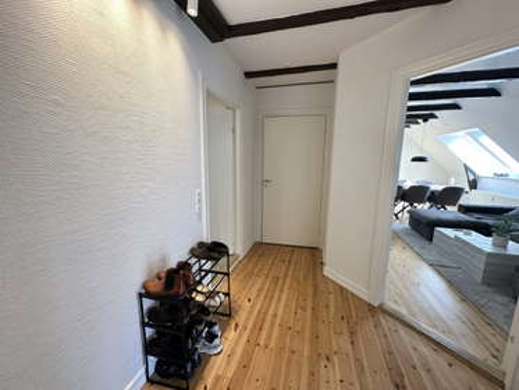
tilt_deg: -9.2
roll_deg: -0.2
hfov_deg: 102.0
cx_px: 260
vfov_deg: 85.7
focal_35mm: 14
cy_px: 195
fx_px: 210
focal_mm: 2.22
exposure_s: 1/100
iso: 160
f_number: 2.2
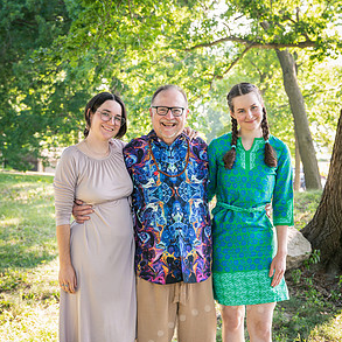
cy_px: 209
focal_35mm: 60
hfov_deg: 28.6
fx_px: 671
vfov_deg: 28.5
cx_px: 173
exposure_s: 1/320
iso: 1000
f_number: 4
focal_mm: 46
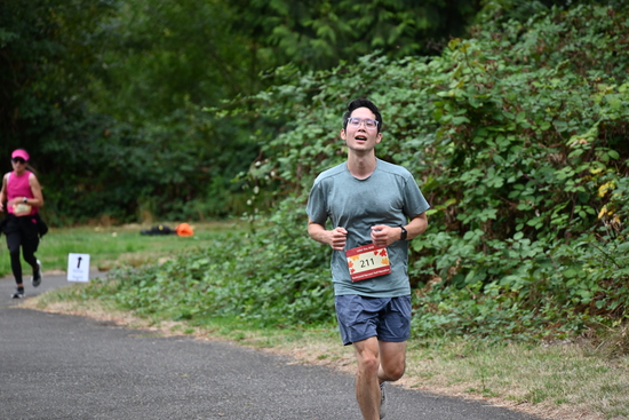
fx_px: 3495
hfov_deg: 10.3
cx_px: 314
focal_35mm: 200
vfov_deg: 6.9
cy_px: 210
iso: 400
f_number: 6.3
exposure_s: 1/320
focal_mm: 200
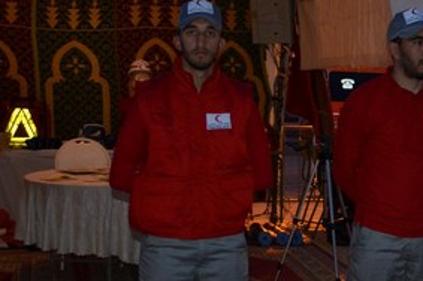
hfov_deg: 24.7
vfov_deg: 17.0
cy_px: 170
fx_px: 939
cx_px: 371
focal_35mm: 80
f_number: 3.8
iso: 800
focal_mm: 22
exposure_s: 1/60
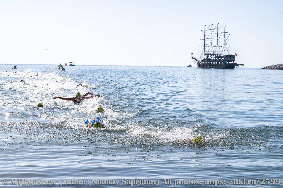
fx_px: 550
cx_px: 142
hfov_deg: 28.8
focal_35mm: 70
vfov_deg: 19.5
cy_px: 94
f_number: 8
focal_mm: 70
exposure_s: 1/1250
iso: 200
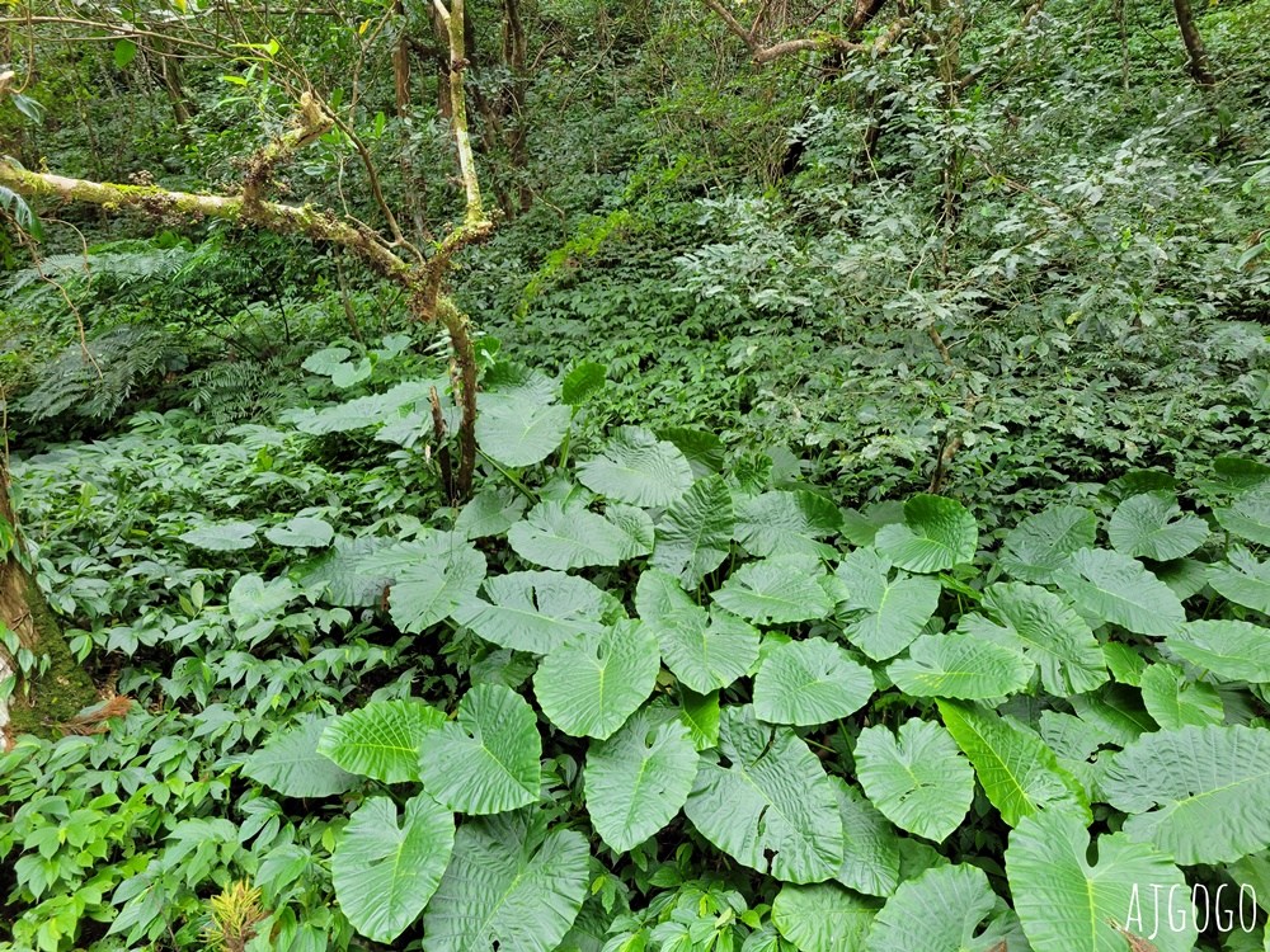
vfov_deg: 53.1
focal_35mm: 26
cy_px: 476
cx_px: 635
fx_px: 954
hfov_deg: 67.3
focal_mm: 5.4
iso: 160
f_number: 1.8
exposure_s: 1/120
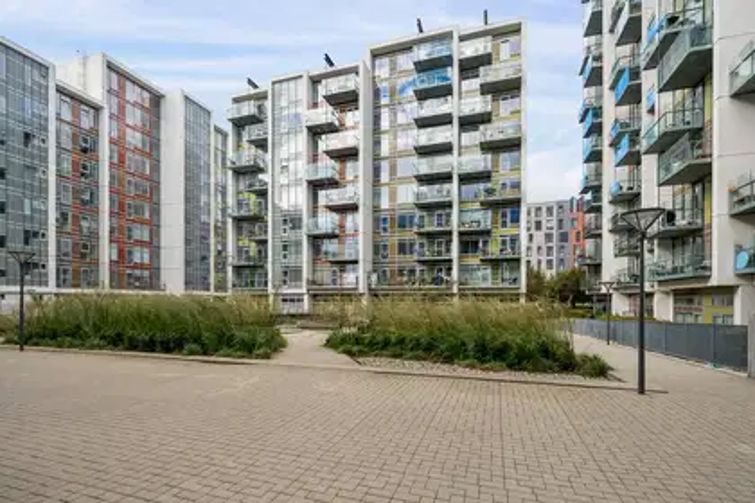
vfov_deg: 73.7
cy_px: 252
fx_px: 336
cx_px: 378
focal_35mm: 16
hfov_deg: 96.7
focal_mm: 16
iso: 400
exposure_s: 1/640
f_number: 7.1
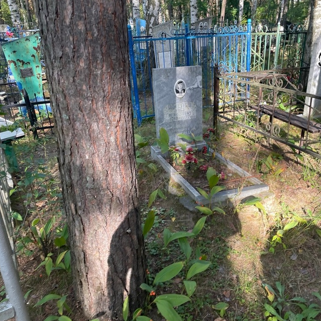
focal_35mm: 31
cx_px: 188
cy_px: 162
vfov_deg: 52.5
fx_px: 325
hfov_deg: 52.3
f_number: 1.6
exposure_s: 1/121
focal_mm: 4.2
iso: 40
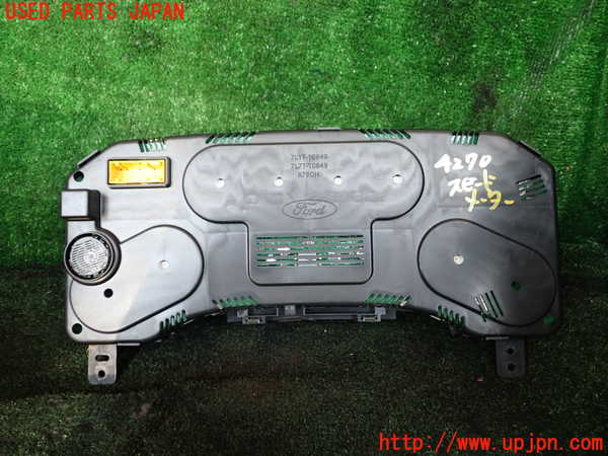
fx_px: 527
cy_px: 228
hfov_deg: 60.0
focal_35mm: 30
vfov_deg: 46.8
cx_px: 304
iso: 200
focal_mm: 5.4
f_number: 2.3
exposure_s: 1/60
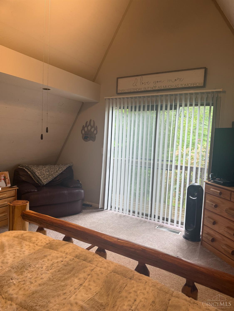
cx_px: 117
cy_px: 156
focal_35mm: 24
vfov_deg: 71.6
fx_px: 216
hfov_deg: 56.8
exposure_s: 1/120
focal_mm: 6.76
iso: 125
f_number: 1.78
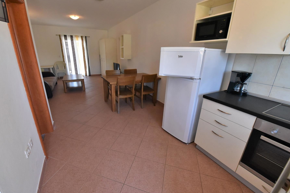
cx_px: 135
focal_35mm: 15
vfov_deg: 77.3
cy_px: 94
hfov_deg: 100.2
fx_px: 121
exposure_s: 1/320
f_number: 9
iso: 6400
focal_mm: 14
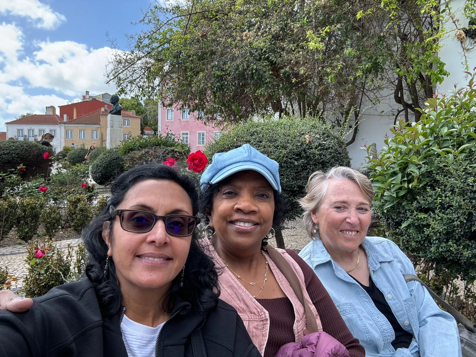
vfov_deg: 58.9
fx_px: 316
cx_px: 238
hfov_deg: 73.9
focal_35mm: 23
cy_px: 178
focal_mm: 2.69
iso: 25
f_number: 1.9
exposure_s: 1/199
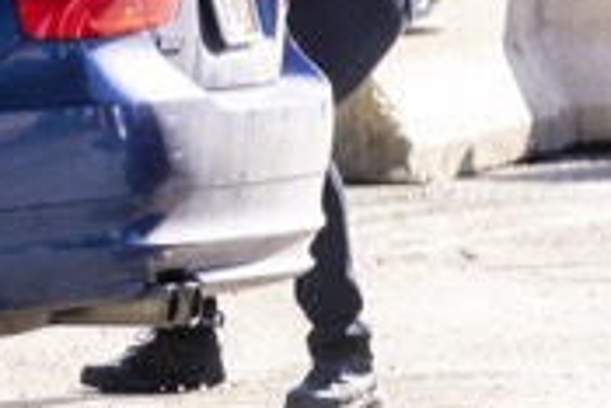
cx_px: -230
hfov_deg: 4.1
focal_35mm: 497
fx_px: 8442
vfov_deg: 2.8
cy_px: -113
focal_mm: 174
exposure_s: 1/2500
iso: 1000
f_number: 5
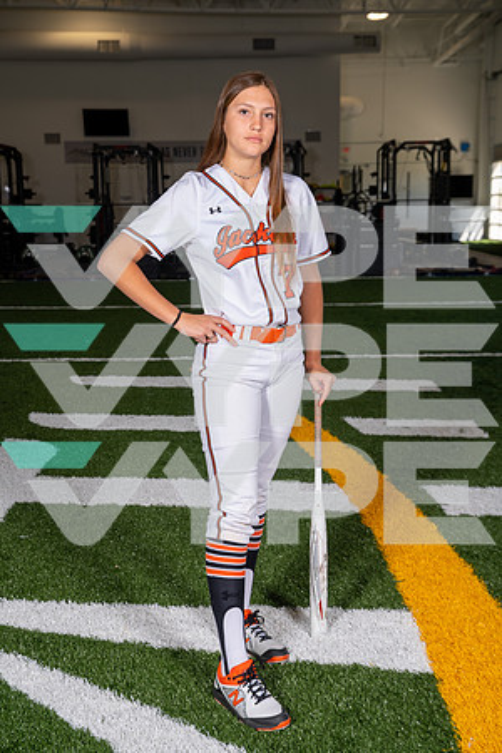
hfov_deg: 28.1
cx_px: 251
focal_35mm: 48
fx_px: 1004
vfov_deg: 41.1
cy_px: 376
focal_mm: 48
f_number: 5.6
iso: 200
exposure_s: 1/200
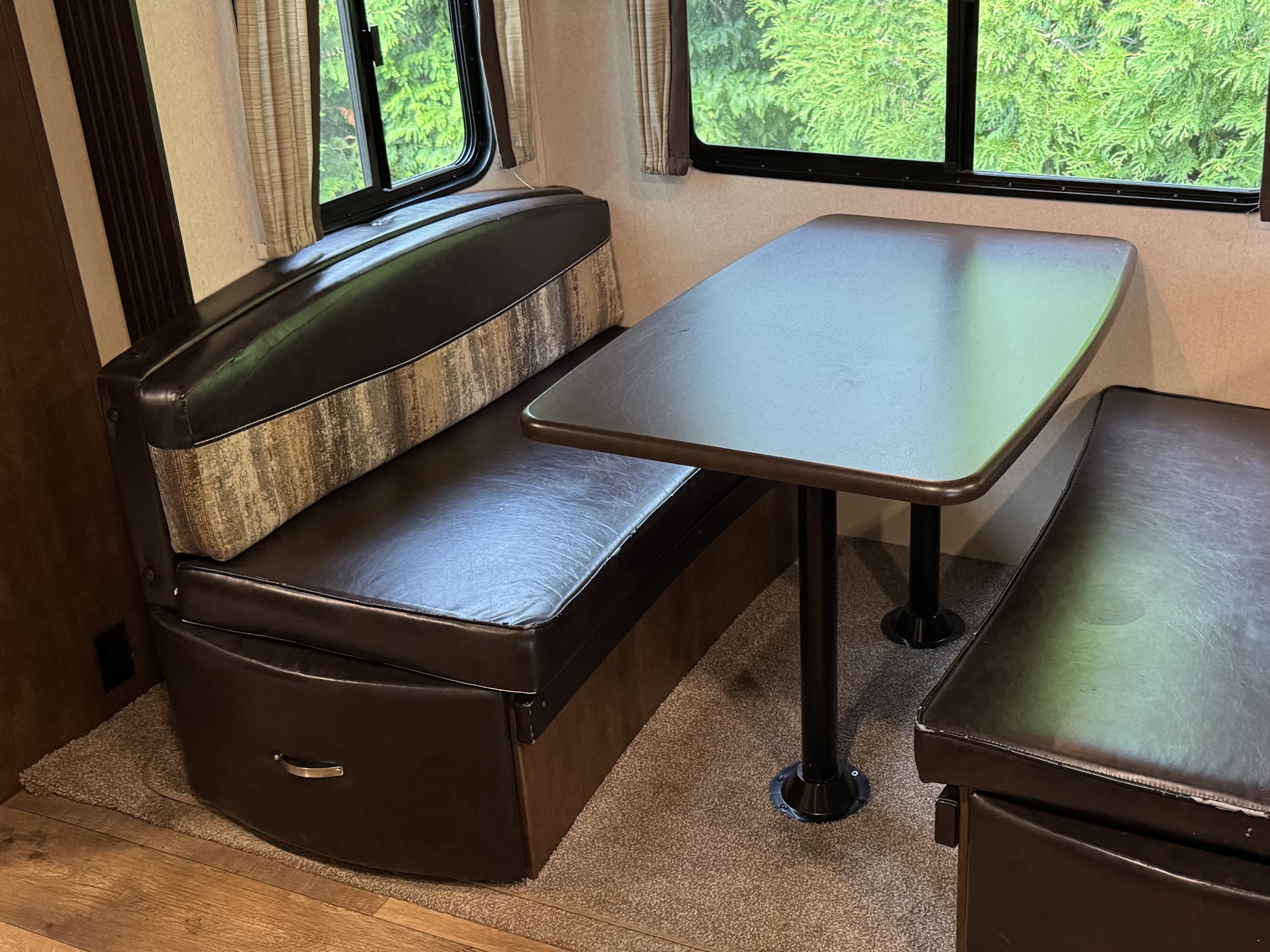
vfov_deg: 38.6
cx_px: 830
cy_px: 442
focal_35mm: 37
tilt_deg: -26.4
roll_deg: +1.1
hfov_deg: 49.4
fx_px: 1357
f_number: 1.78
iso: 500
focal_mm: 6.76
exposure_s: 1/60
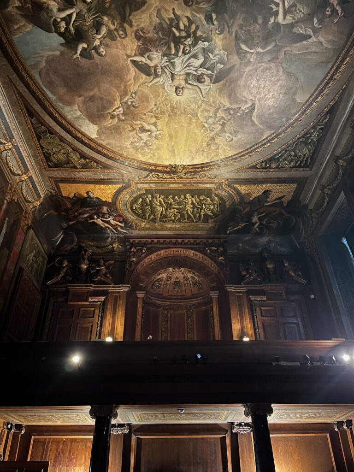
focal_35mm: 26
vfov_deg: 67.3
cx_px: 177
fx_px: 355
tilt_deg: +35.1
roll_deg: +0.0
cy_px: 236
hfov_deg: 53.1
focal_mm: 5.1
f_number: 1.6
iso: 640
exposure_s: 1/13
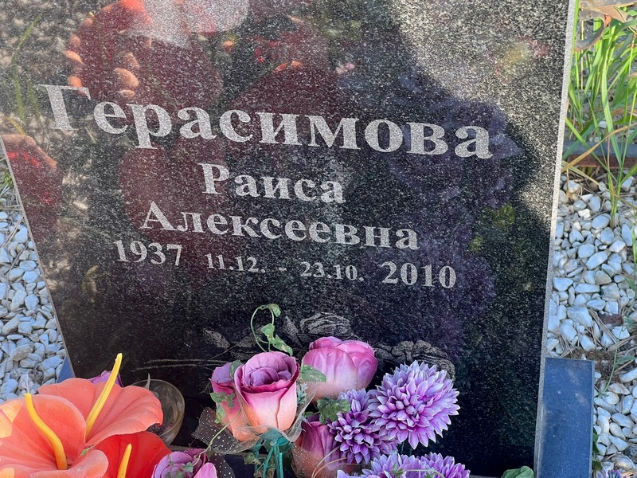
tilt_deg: -47.5
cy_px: 239
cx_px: 318
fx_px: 1417
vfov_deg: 19.1
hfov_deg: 25.3
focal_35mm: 77
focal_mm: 9
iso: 64
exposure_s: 1/99
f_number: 2.8
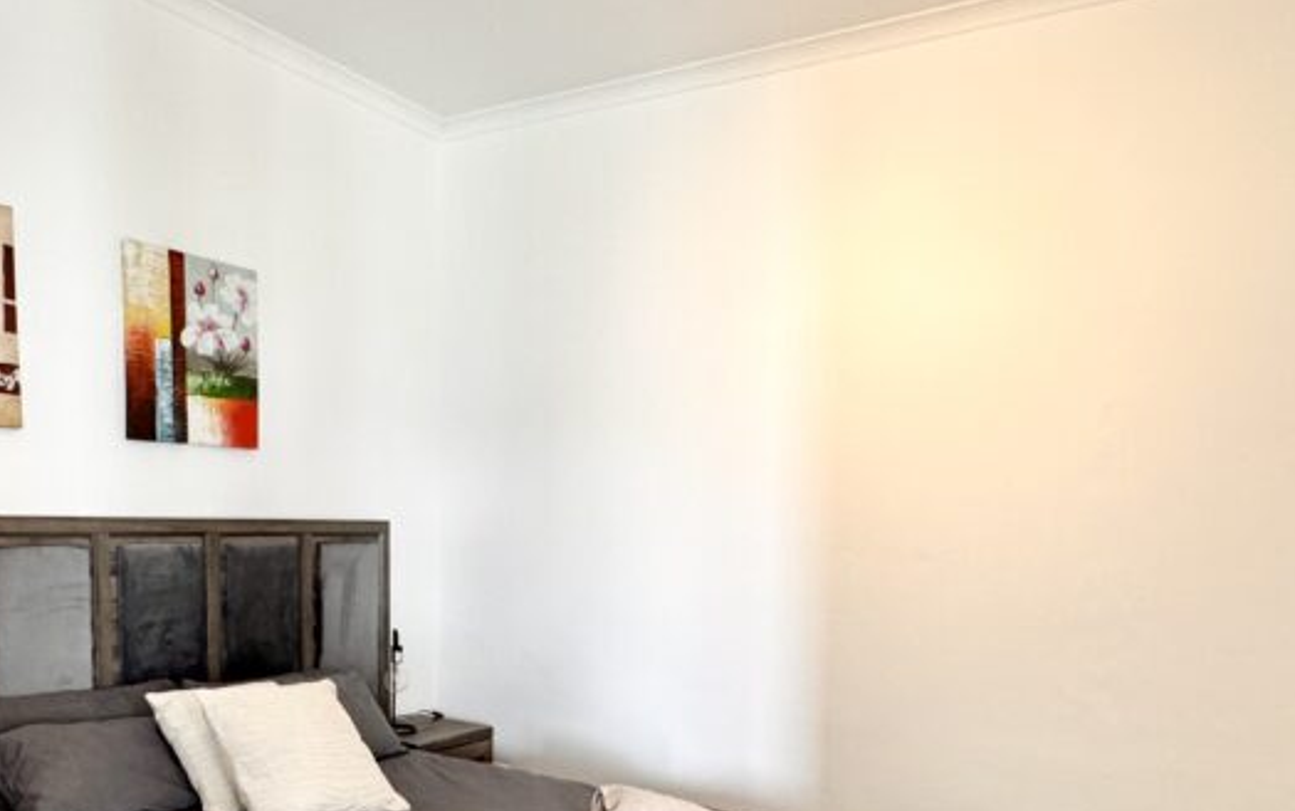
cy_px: 626
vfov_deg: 41.7
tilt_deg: -5.0
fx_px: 1024
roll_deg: +0.2
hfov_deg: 63.2
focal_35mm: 29
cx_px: 445
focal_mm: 2.22
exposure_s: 1/100
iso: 200
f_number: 2.2
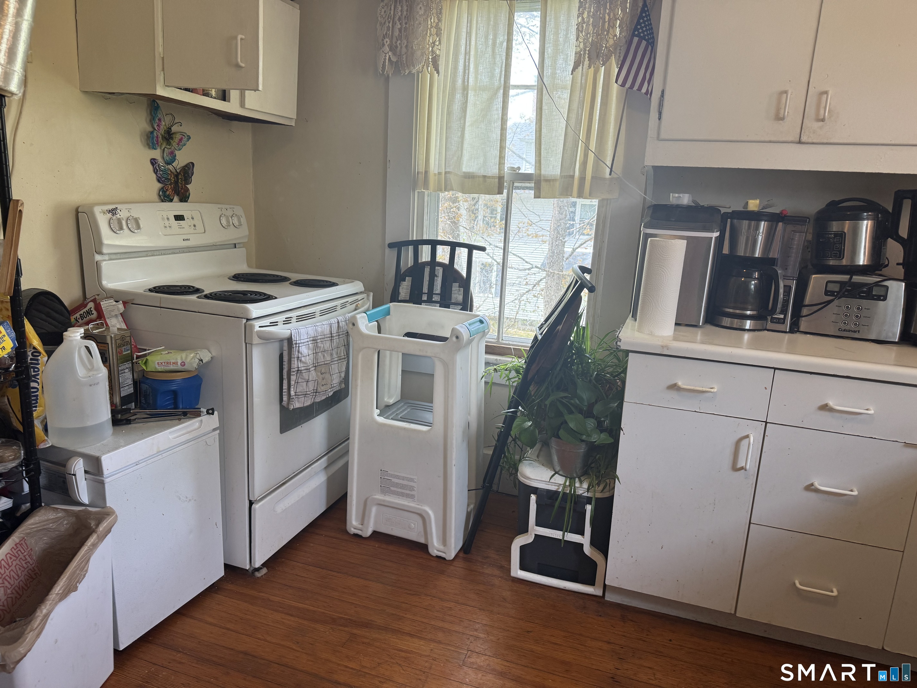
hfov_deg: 71.6
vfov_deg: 56.8
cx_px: 458
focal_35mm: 24
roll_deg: -3.2
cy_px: 344
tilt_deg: -12.9
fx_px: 636
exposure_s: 1/60
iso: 125
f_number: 1.78
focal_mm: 6.76
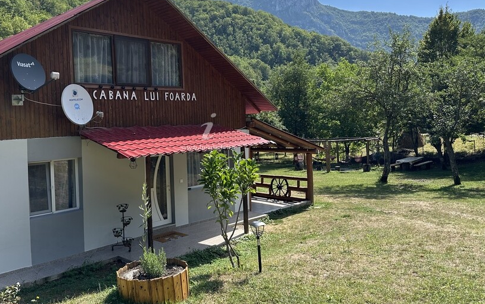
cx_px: 204
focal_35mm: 32
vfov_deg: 39.3
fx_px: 423
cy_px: 127
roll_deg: +2.3
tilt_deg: -1.0
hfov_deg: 59.3
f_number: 1.78
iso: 80
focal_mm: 6.86
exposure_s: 1/1845
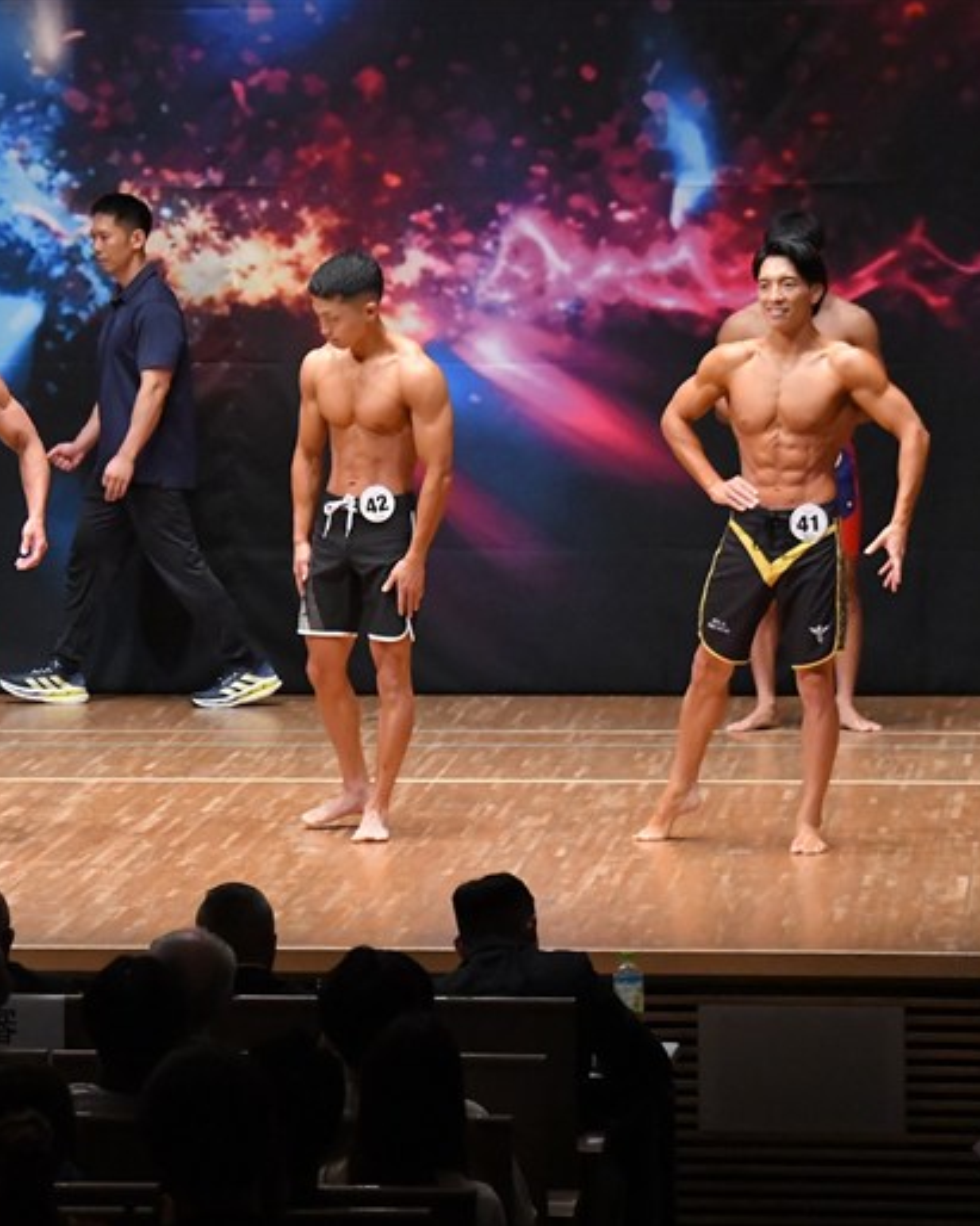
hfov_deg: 7.4
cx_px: 180
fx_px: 7543
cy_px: 613
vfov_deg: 9.3
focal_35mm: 208
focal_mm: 98
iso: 8000
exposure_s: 1/400
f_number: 5.6
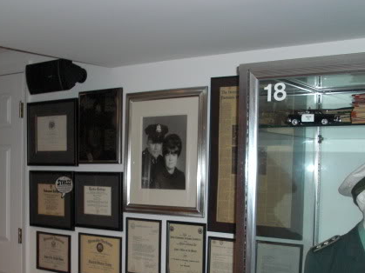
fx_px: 580
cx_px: 184
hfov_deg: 34.9
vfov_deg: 26.2
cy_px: 207
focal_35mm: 55
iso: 200
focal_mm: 6.3
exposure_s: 1/60
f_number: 2.8
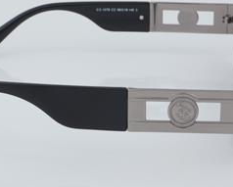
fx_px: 815
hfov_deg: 16.3
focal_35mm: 118
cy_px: 75
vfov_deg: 13.1
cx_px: 90
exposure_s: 1/4
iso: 100
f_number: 32
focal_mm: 50
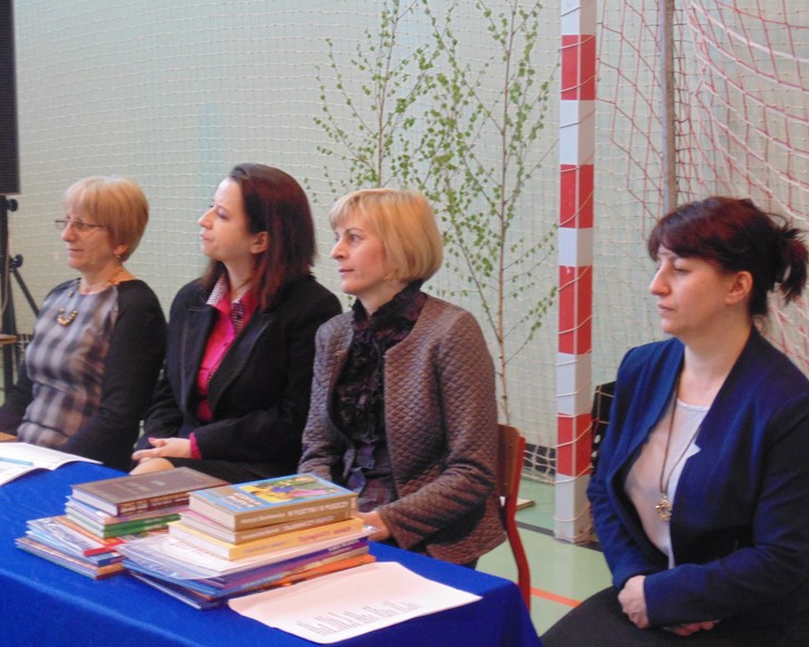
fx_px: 1628
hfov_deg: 27.9
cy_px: 323
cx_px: 393
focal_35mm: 68
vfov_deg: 22.5
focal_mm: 11.7
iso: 400
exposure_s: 1/15
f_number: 4.1
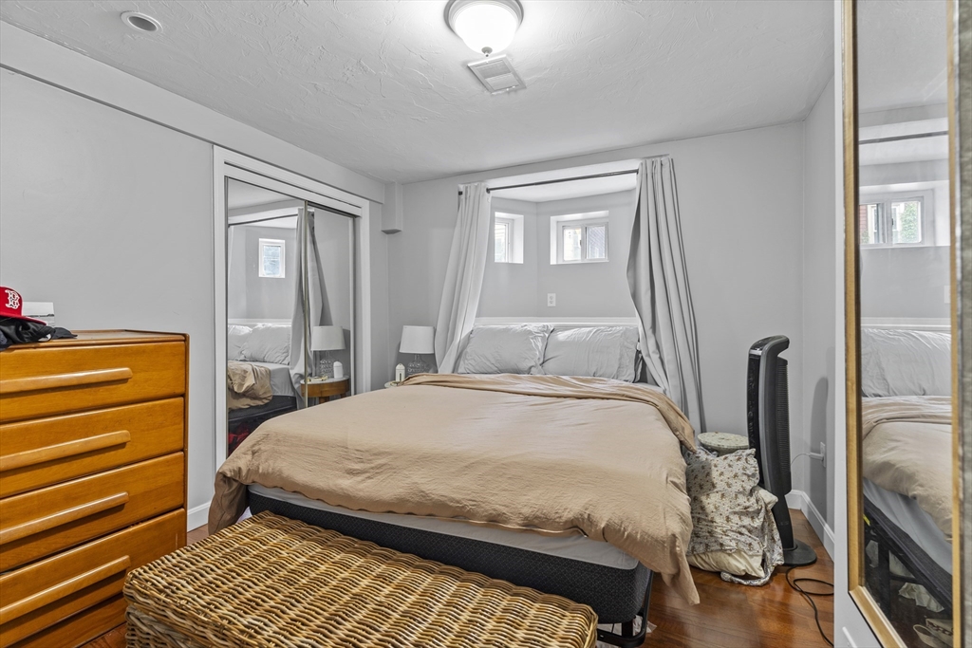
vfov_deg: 73.8
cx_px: 486
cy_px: 324
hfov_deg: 96.7
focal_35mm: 16
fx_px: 432
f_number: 7.1
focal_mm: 16
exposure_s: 1.6
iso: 320
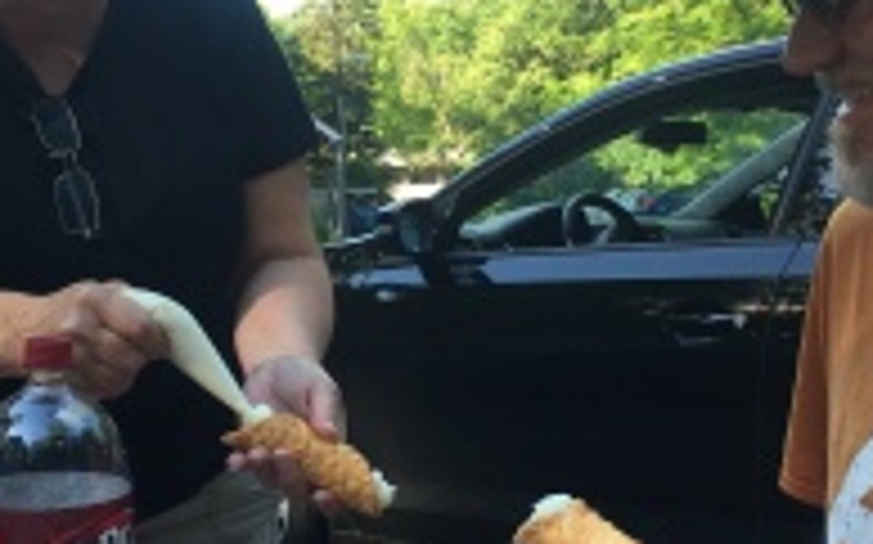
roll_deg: +1.1
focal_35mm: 58
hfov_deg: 35.1
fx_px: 1379
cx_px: 423
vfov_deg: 22.3
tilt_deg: -4.5
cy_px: 238
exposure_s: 1/129
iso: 25
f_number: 2.2
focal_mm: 4.15
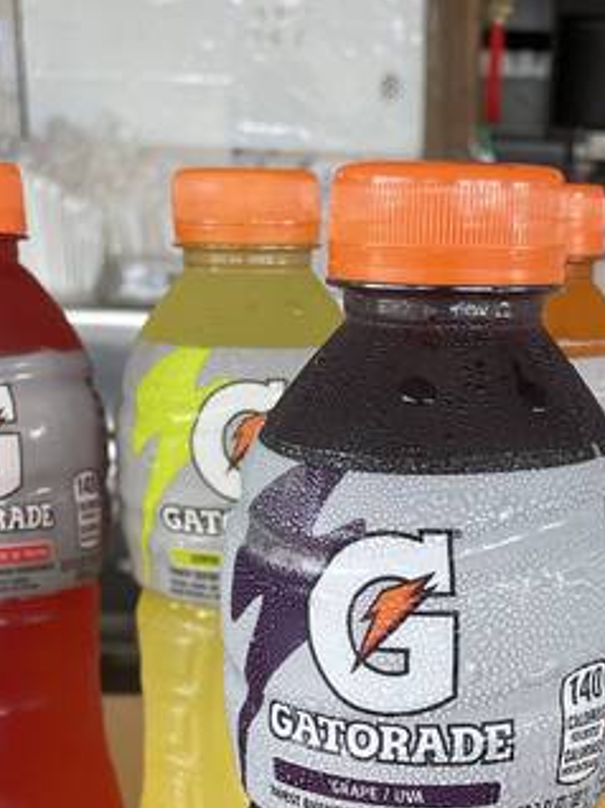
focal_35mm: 60
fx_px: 1400
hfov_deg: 24.4
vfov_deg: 28.9
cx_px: 353
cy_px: 911
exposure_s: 1/121
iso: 100
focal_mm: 4.2
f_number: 1.6
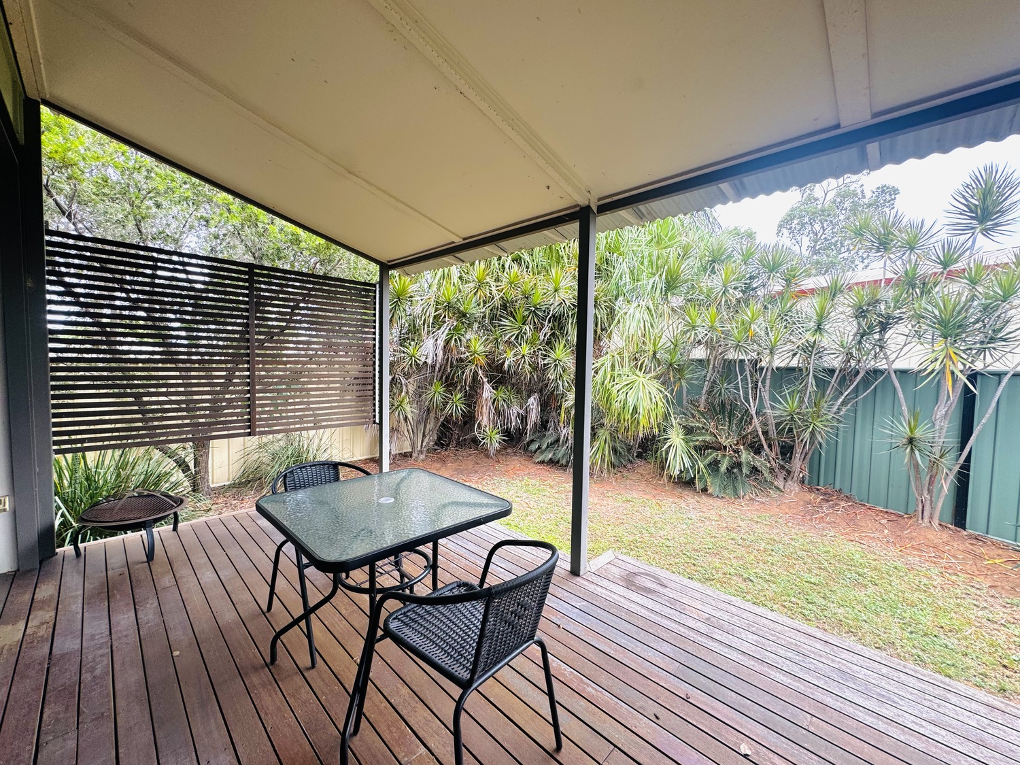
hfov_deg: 102.1
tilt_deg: -2.9
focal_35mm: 14
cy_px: 382
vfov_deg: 85.7
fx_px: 413
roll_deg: -0.9
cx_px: 510
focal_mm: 2.22
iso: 50
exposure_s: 1/99
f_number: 2.2
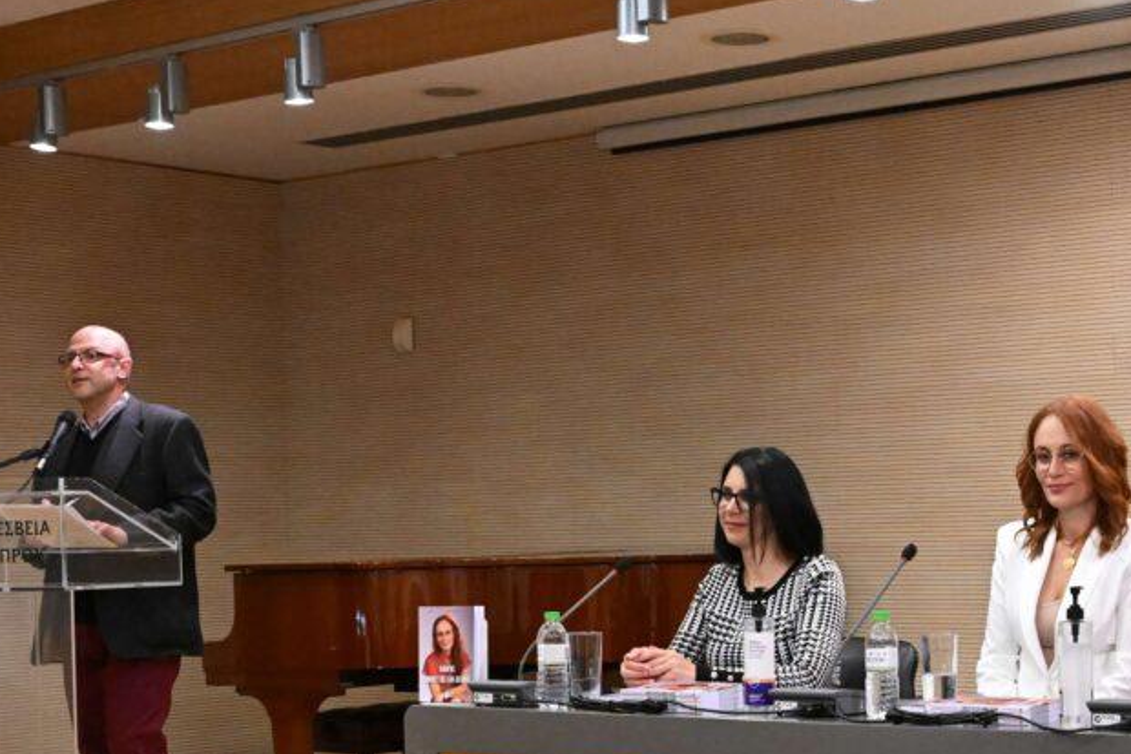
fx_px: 2230
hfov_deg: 28.2
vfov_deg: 19.0
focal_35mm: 71
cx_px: 788
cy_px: 571
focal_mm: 29
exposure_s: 1/250
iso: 6400
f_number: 5
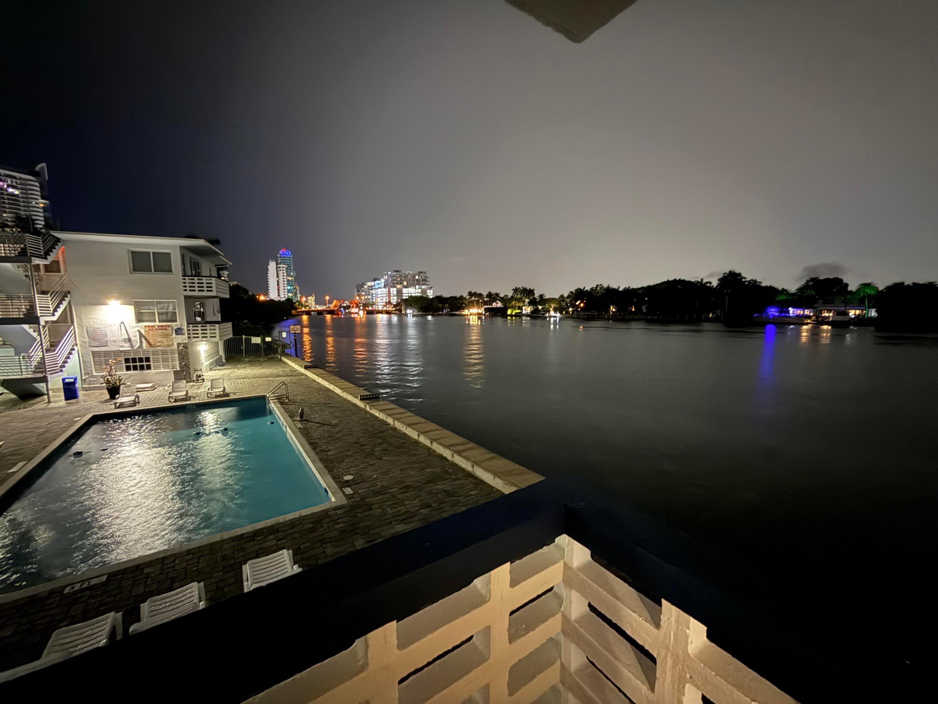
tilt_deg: -6.5
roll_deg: -0.4
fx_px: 379
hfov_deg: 102.1
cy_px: 352
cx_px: 469
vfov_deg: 85.7
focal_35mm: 14
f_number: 2.2
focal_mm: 2.22
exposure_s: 1/7
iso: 1600
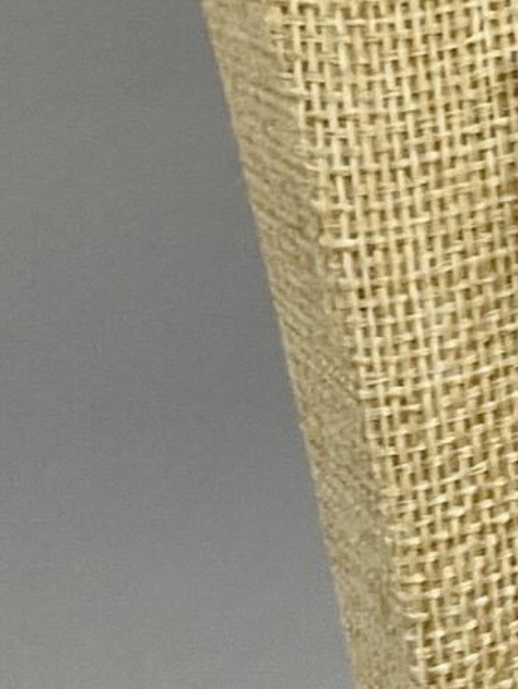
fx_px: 2870
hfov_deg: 9.6
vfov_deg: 13.6
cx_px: 1023
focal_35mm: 144
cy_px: 154
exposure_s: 1/50
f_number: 1.6
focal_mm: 4.2
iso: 80
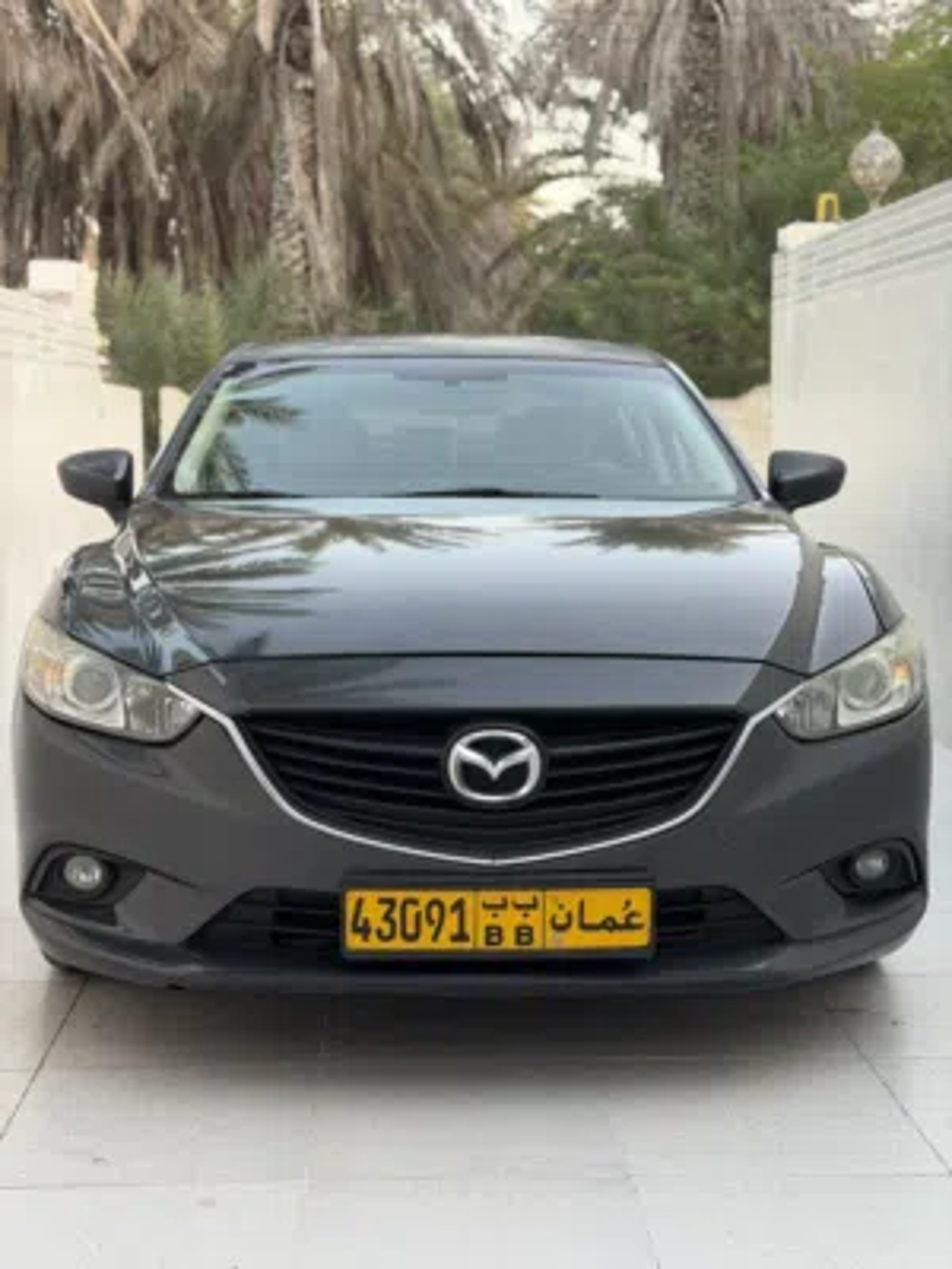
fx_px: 1760
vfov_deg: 39.7
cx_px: 476
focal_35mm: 48
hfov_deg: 30.3
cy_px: 634
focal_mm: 6.76
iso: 100
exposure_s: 1/84
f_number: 1.78
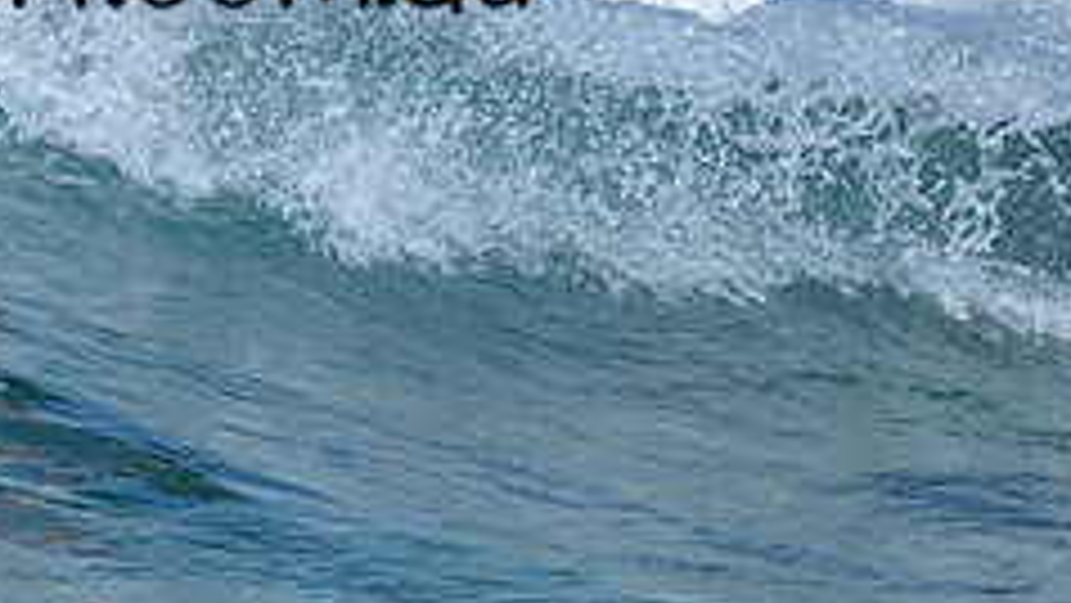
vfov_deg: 0.5
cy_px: -6
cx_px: 85
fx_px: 69280
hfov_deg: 0.9
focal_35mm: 2439
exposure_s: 1/2500
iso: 360
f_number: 6.3
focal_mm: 800
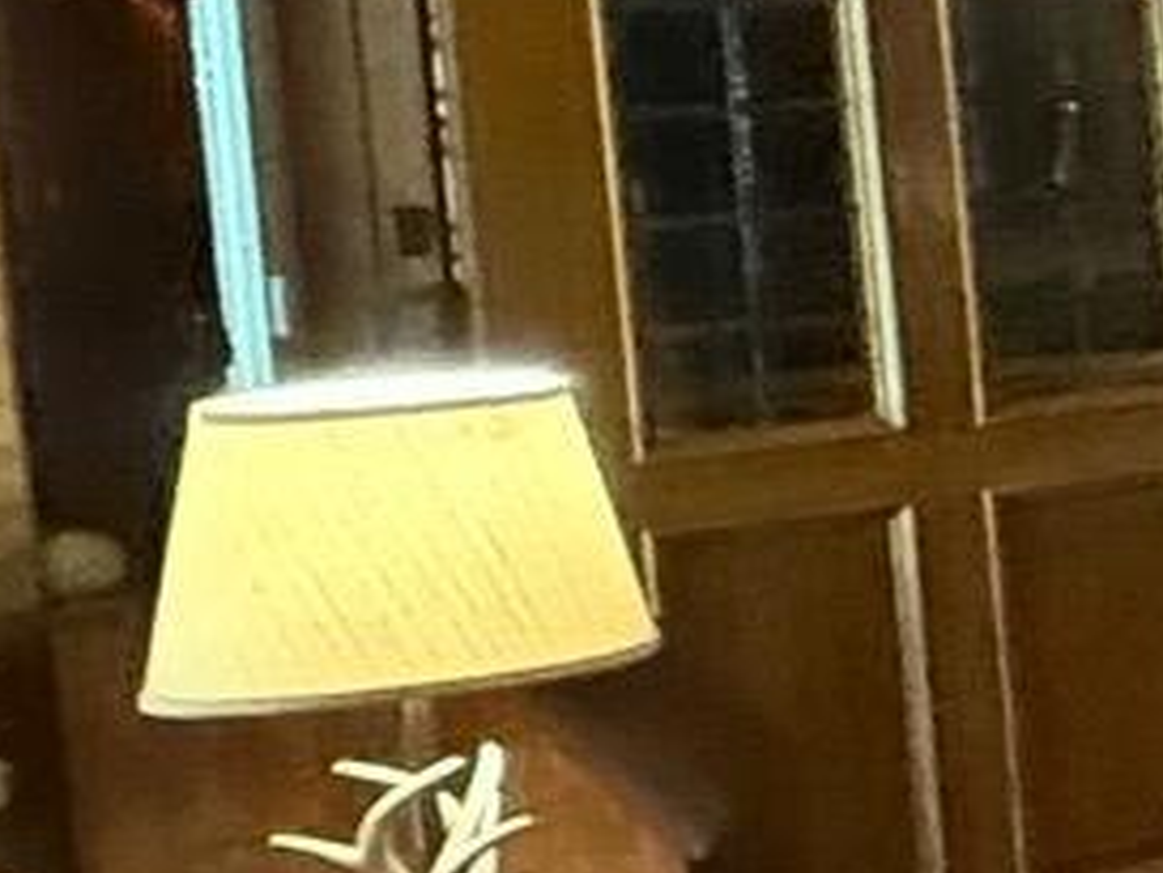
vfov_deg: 14.1
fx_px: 3529
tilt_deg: -4.1
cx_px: 3796
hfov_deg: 10.4
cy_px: 213
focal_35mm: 105
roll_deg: +1.2
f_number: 2.2
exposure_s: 1/40
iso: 1250
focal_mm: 2.22
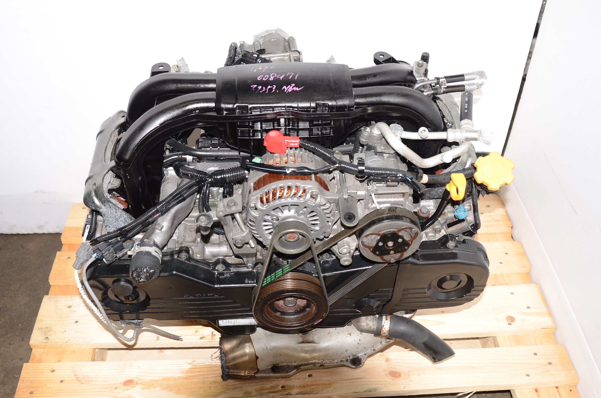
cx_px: 300
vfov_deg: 36.7
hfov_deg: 53.2
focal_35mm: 36
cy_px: 199
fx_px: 600
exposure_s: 1/100
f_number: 4.5
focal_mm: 24
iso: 100
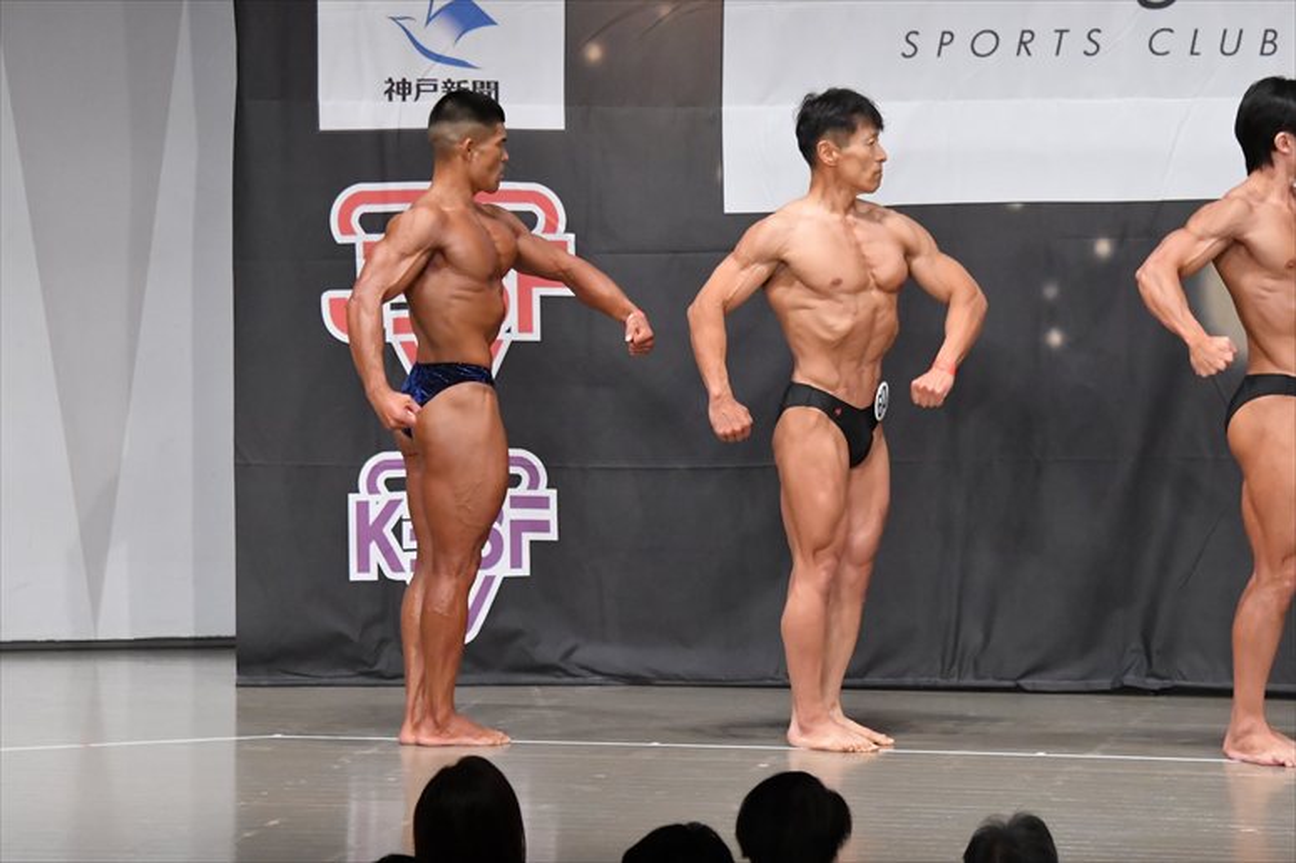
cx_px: 648
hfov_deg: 10.2
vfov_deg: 6.8
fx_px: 7269
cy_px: 432
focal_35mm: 202
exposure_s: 1/400
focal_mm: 135
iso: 6400
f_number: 5.6
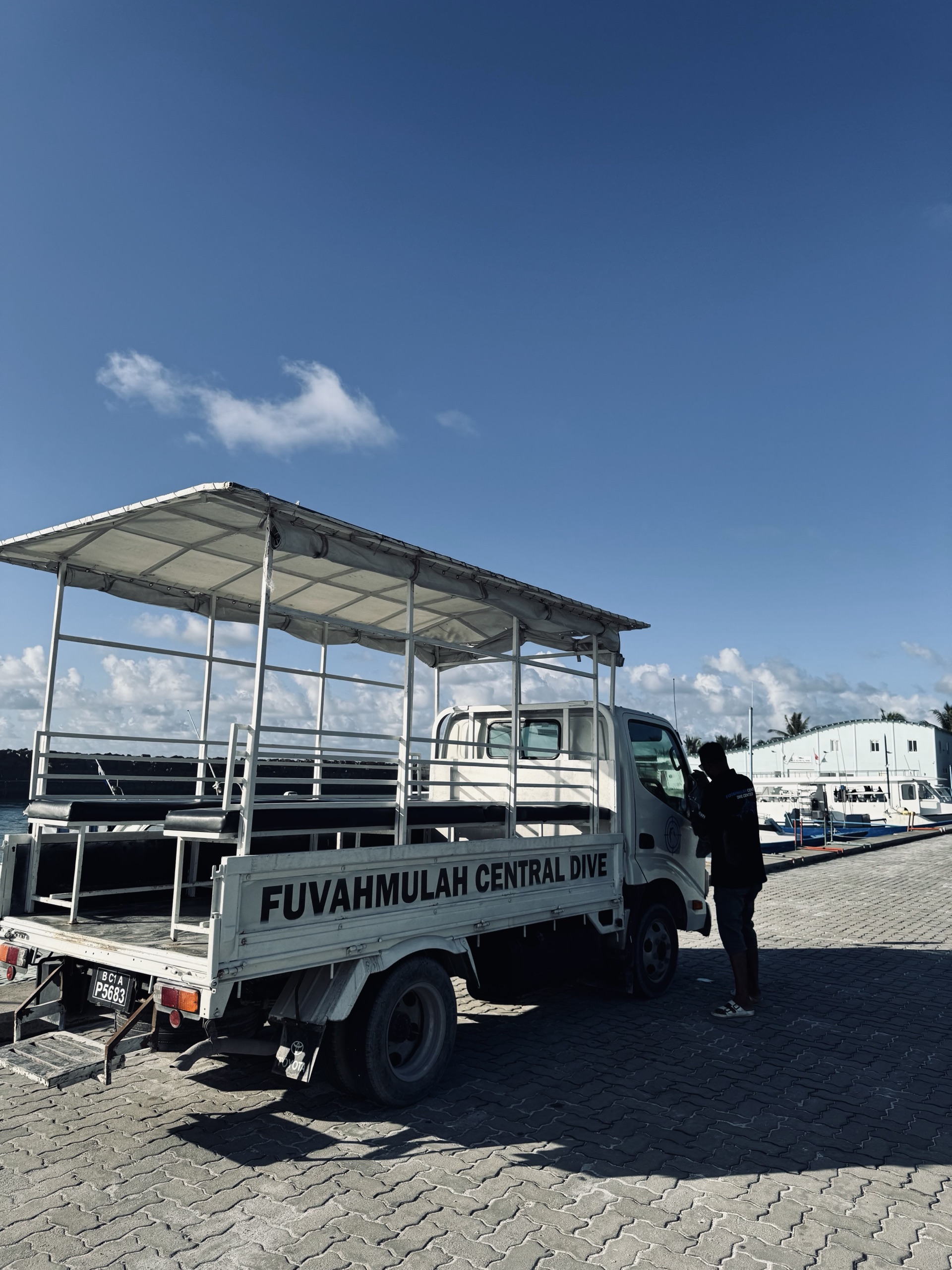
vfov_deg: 71.6
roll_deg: -1.9
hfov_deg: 56.8
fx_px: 880
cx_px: 476
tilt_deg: +9.1
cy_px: 635
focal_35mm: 24
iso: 80
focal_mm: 6.76
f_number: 1.78
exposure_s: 1/4950
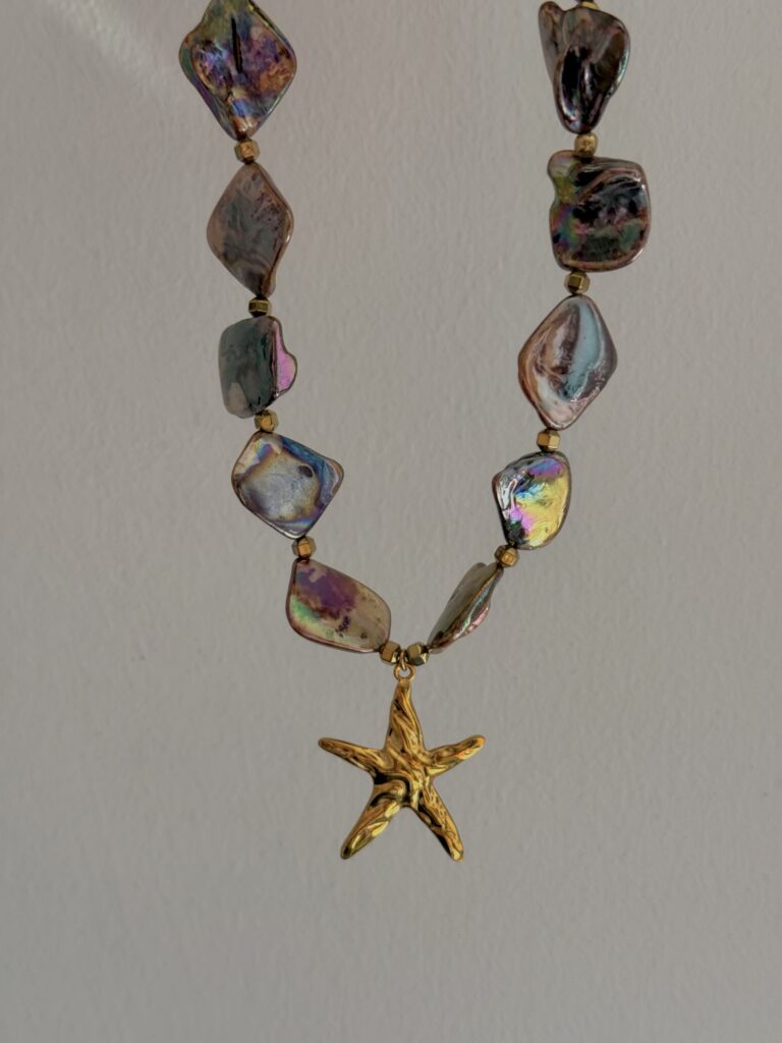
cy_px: 522
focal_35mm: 48
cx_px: 391
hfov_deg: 30.3
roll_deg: +0.7
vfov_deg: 39.7
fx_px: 1446
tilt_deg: -4.9
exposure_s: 1/173
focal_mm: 6.76
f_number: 1.78
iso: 50
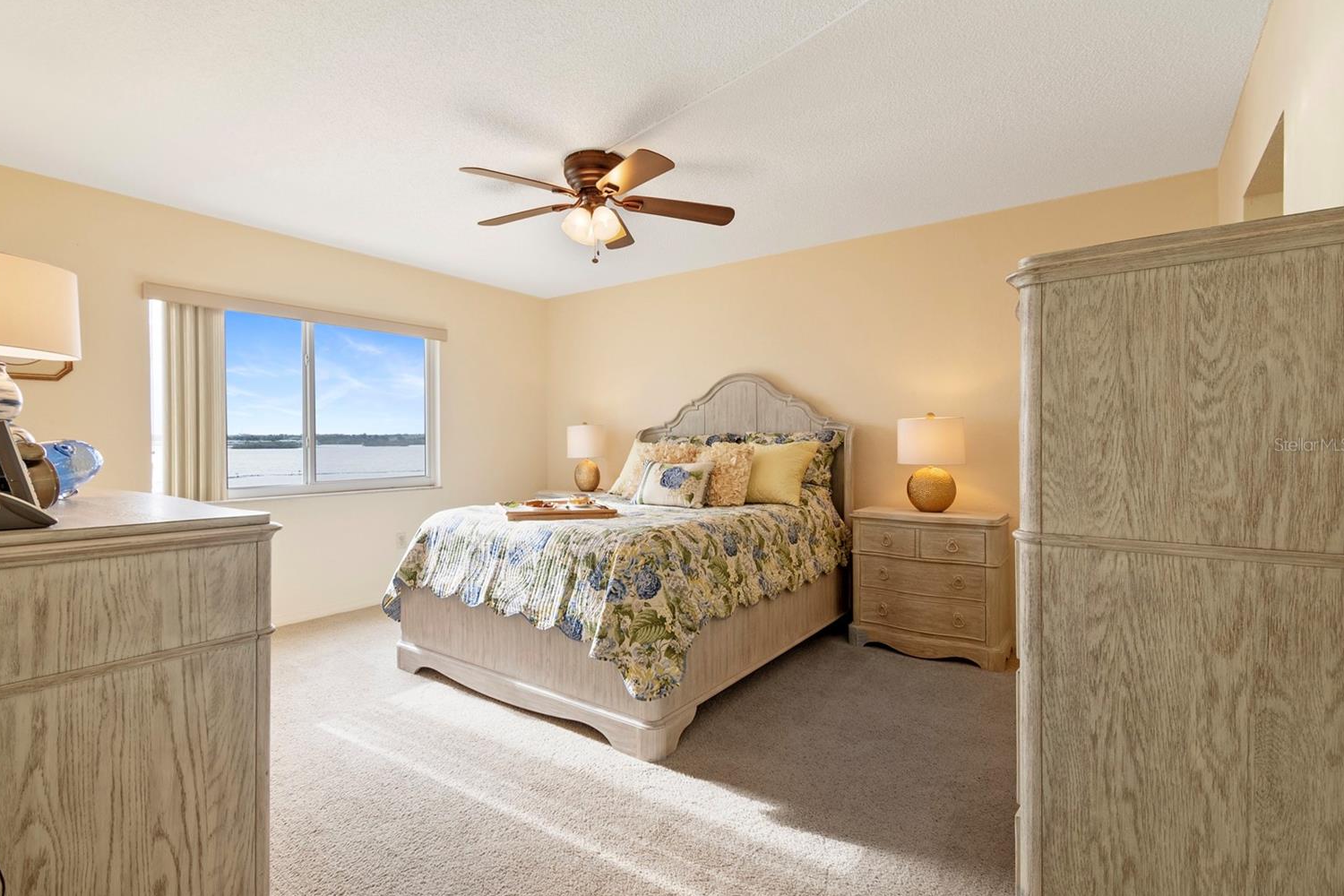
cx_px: 637
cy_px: 444
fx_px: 597
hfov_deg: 96.7
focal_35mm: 16
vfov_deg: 73.7
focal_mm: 10
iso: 320
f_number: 7.1
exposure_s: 1/20
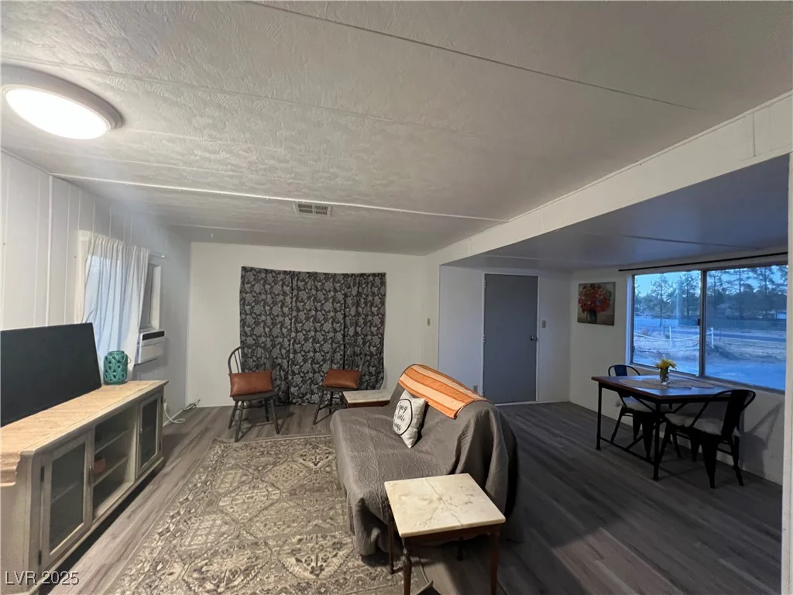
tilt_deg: +1.4
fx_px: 298
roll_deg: -1.6
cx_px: 396
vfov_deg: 89.9
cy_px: 298
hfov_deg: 106.2
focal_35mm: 13
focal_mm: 1.57
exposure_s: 1/60
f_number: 1.8
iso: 1000
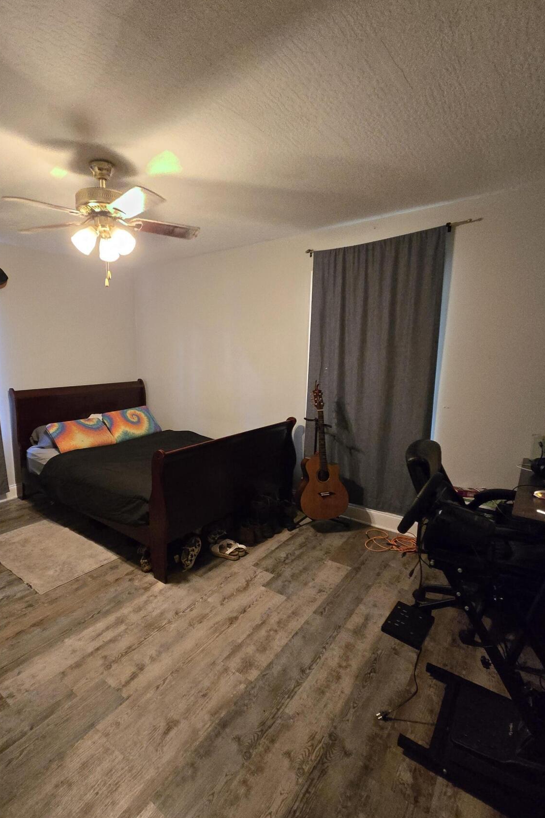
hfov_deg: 72.7
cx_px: 209
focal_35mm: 16
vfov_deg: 96.7
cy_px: 416
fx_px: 363
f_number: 2.2
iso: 1250
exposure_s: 1/60
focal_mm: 2.2
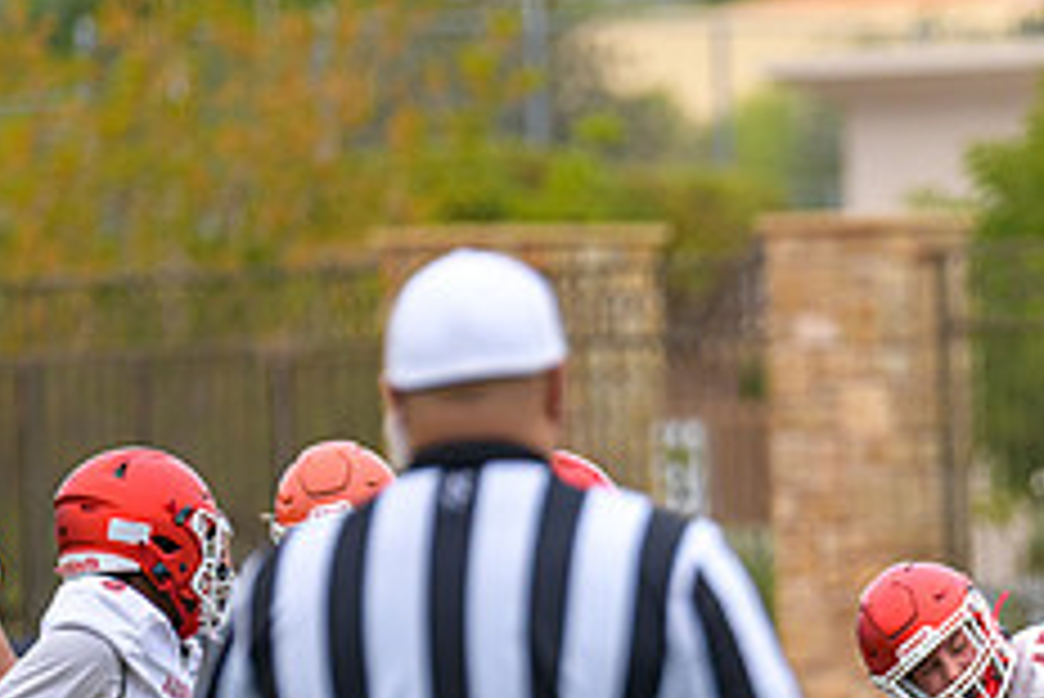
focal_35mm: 599
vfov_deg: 2.3
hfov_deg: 3.4
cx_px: 1287
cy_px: 844
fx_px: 17381
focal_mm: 240
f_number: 3.5
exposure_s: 1/1000
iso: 560
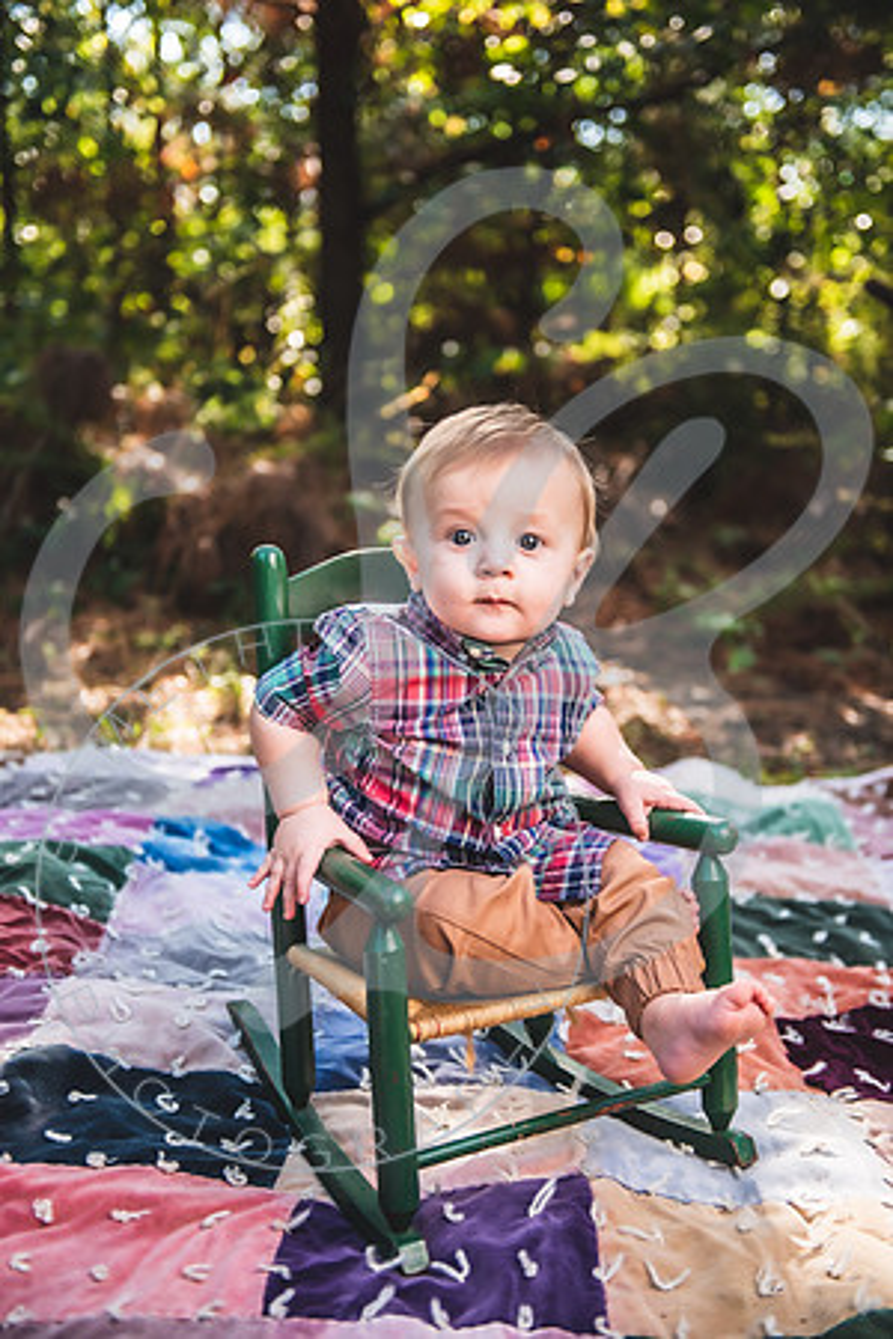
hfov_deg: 30.5
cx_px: 446
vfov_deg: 44.5
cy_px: 670
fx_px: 1637
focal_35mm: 44
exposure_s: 1/160
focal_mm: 44
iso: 100
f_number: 2.8
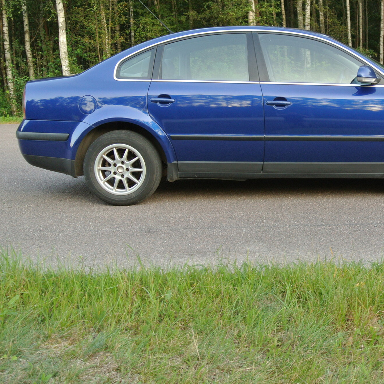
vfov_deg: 34.0
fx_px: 628
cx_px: 286
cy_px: 193
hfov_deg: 33.4
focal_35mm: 50
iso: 250
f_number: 4
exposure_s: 1/60
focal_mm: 14.5
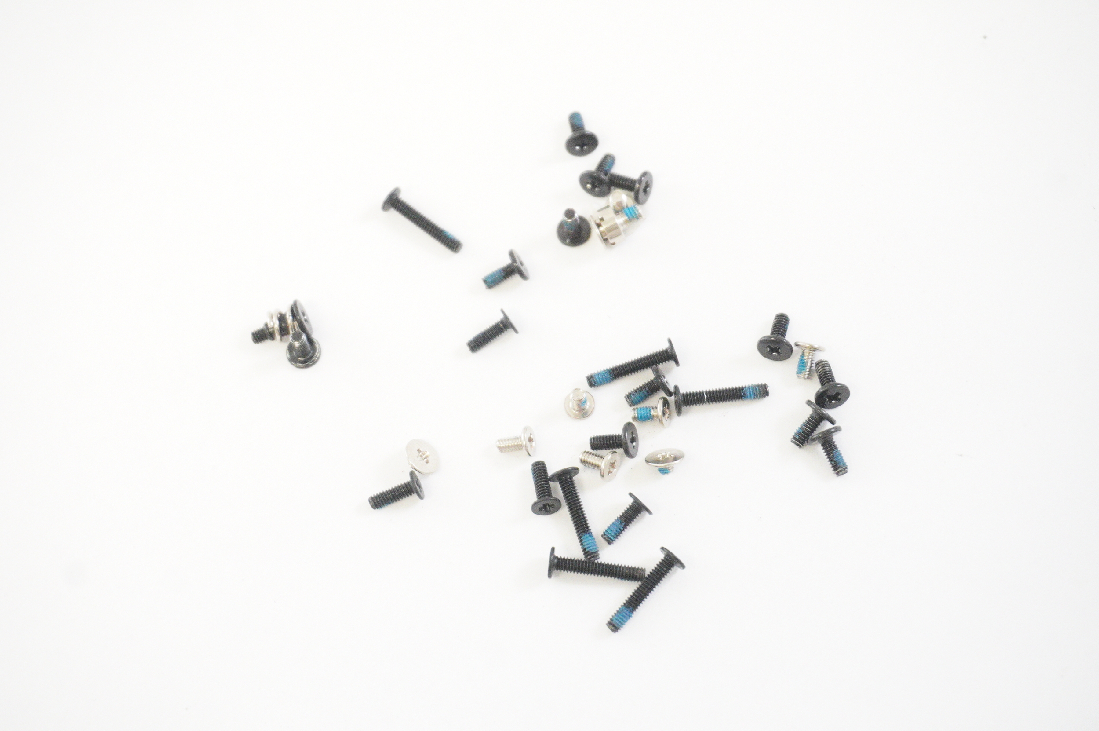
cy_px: 366
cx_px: 550
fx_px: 1967
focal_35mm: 64
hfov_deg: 31.2
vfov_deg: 21.0
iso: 6400
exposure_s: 1/125
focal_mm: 43
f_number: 6.3
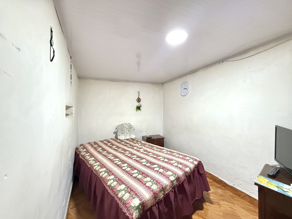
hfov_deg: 102.1
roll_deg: +0.2
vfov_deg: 85.7
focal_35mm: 14
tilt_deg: -0.3
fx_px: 118
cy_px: 110
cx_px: 146
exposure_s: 1/60
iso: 800
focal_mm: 2.22
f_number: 2.2
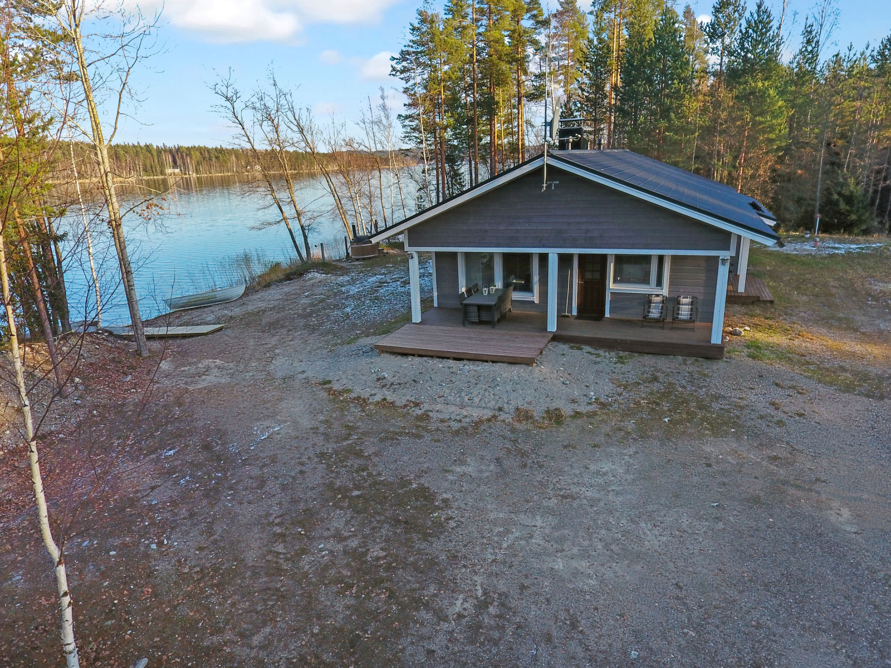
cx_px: 446
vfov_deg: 66.0
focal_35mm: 20
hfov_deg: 81.7
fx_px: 515
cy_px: 334
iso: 100
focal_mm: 3.61
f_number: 2.8
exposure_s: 1/290
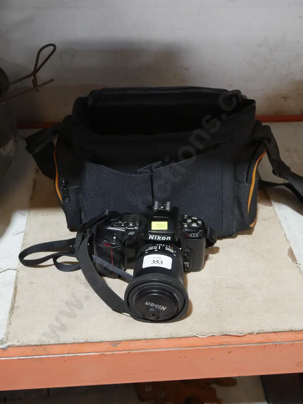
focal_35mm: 44
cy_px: 202
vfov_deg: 42.9
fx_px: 513
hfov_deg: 32.9
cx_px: 152
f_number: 4.7
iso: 800
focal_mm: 22
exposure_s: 1/60
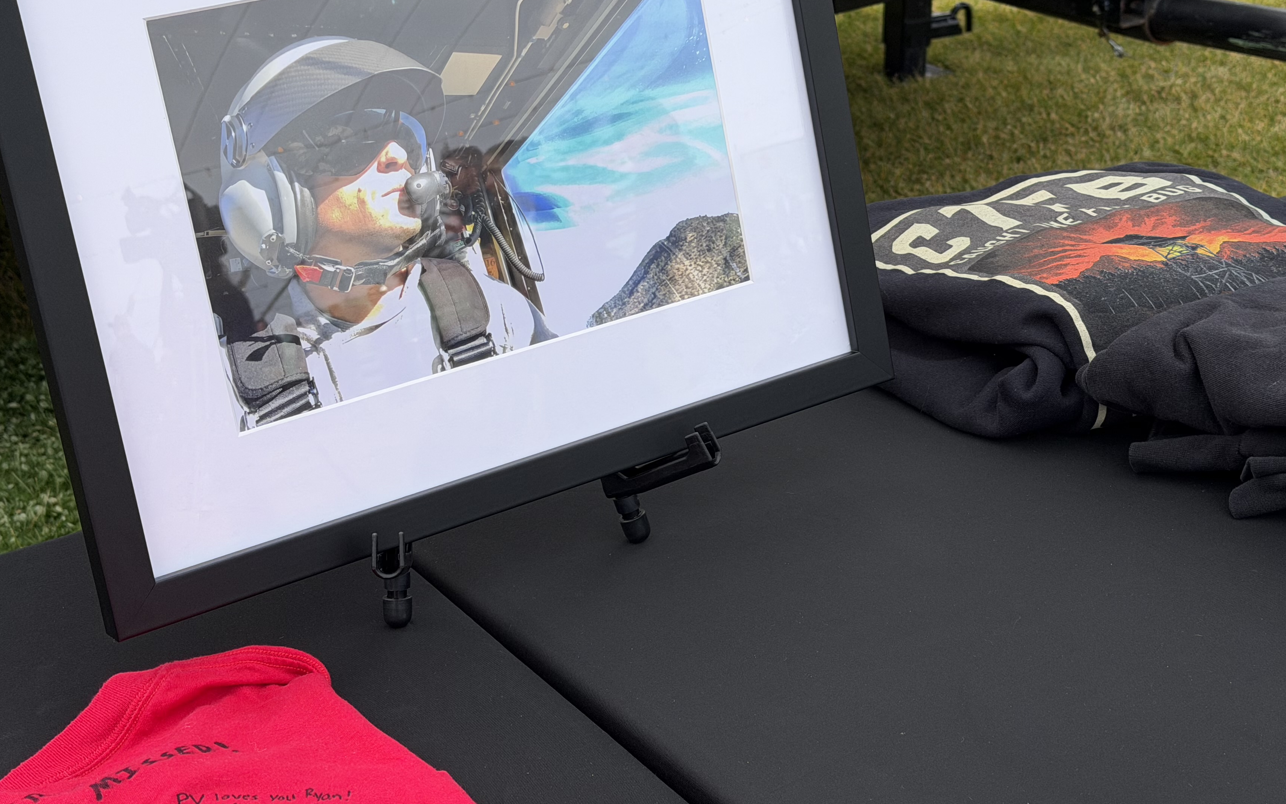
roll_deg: +0.9
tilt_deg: -20.7
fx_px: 2103
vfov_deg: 21.5
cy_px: 256
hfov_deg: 34.0
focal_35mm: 60
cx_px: 684
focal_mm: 6.76
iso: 64
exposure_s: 1/2762
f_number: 1.78
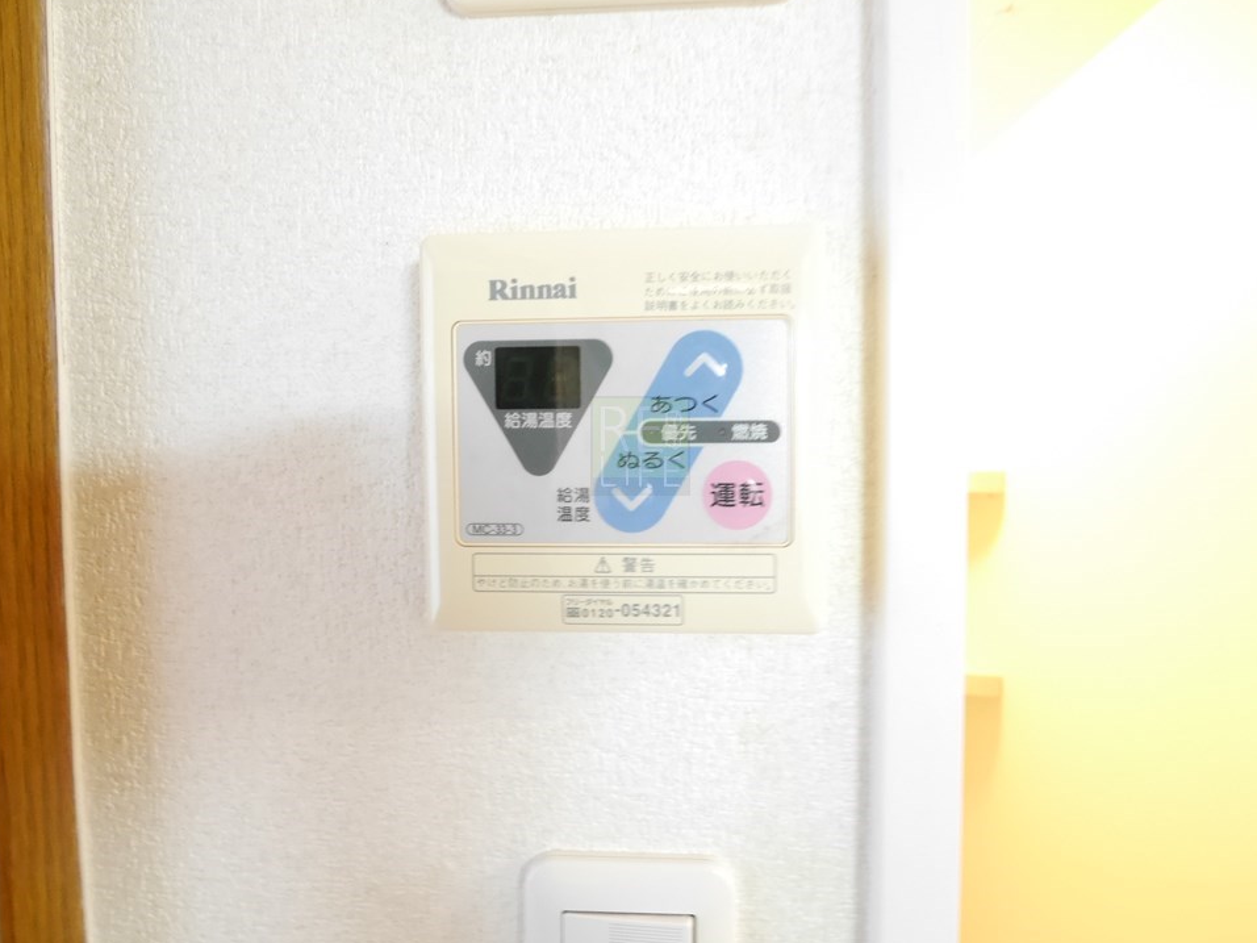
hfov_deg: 98.2
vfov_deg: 81.7
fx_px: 545
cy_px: 446
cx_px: 640
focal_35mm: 15
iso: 3200
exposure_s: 1/13
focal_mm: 7
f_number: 5
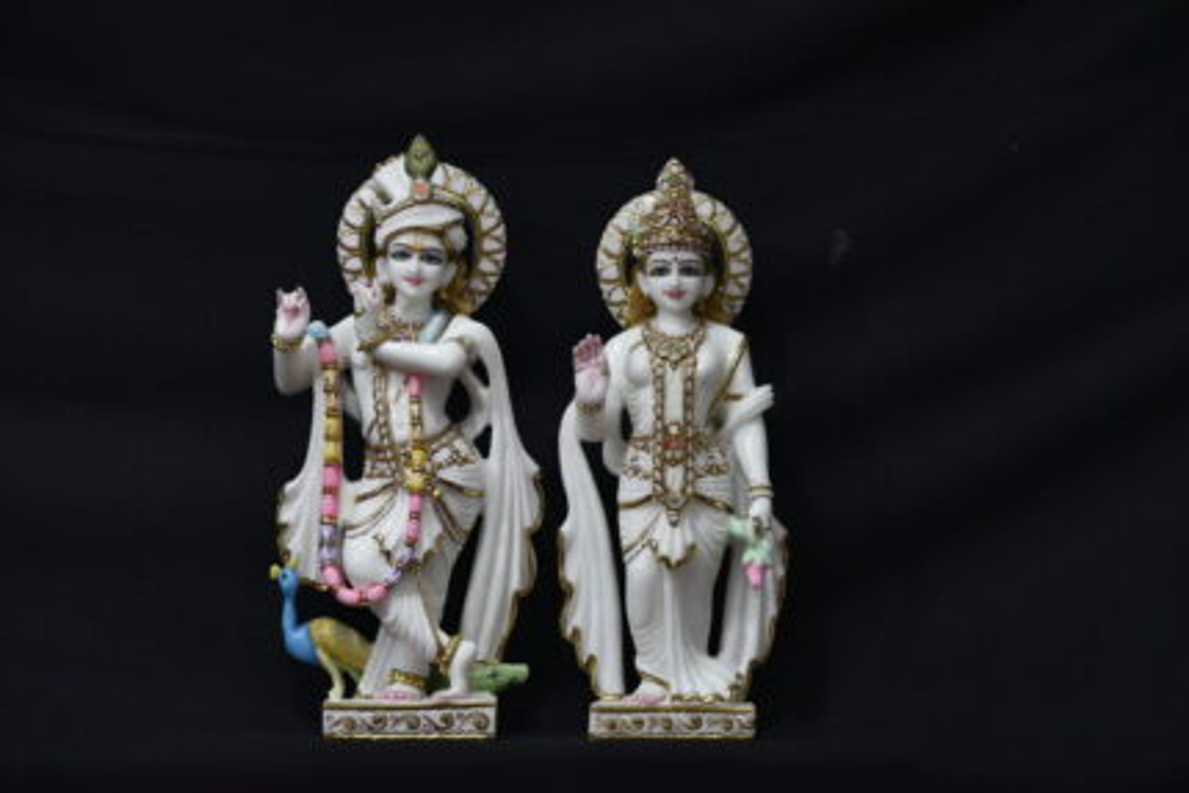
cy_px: 396
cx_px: 594
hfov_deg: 18.3
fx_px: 3700
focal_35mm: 112
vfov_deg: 12.2
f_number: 4.5
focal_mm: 112
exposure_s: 1/1000
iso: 1600
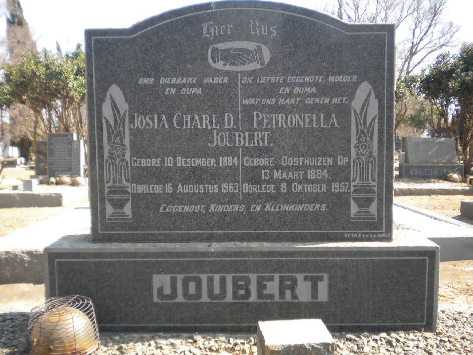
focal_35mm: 41
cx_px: 236
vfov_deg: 35.1
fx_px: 560
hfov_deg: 45.8
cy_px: 178
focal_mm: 7.4
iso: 80
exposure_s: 1/212
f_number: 3.5
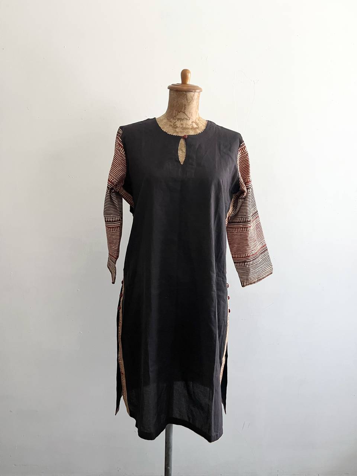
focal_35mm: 26
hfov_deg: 53.1
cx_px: 178
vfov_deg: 67.3
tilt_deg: -11.8
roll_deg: +0.7
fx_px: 358
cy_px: 238
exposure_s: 1/60
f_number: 1.6
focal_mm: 5.1
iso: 320
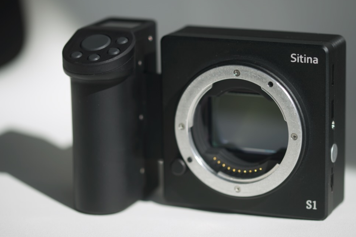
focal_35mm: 140
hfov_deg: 14.6
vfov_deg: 9.8
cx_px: 207
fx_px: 1385
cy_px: 118
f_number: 4
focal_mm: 105
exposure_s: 1/500
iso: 64
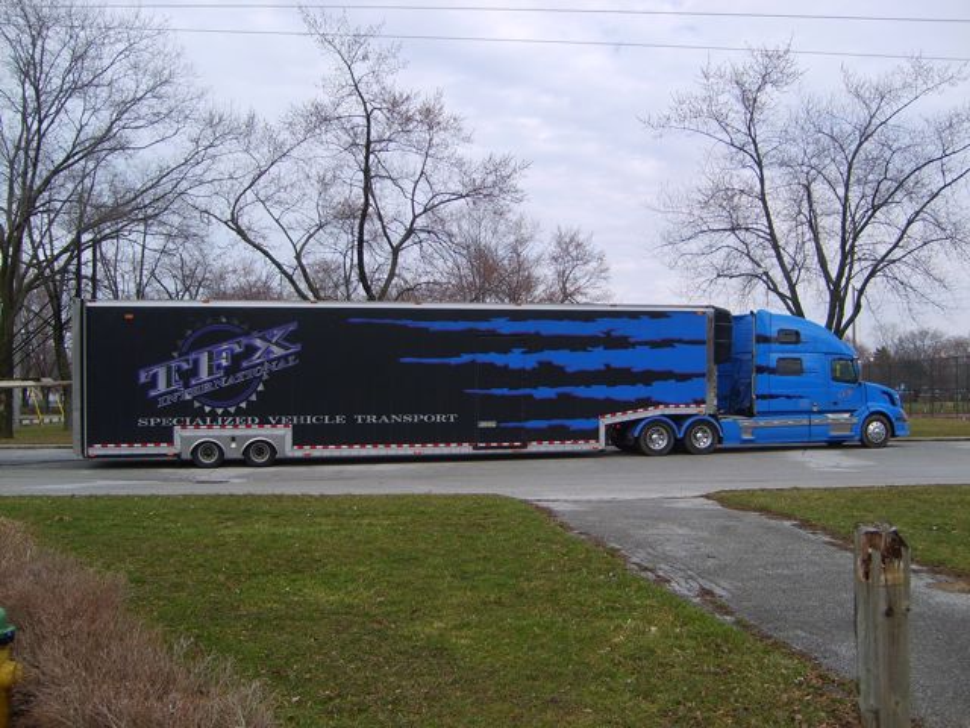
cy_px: 364
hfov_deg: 52.6
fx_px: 981
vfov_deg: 40.7
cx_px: 485
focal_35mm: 35
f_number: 2.8
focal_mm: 5.8
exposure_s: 1/750
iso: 50
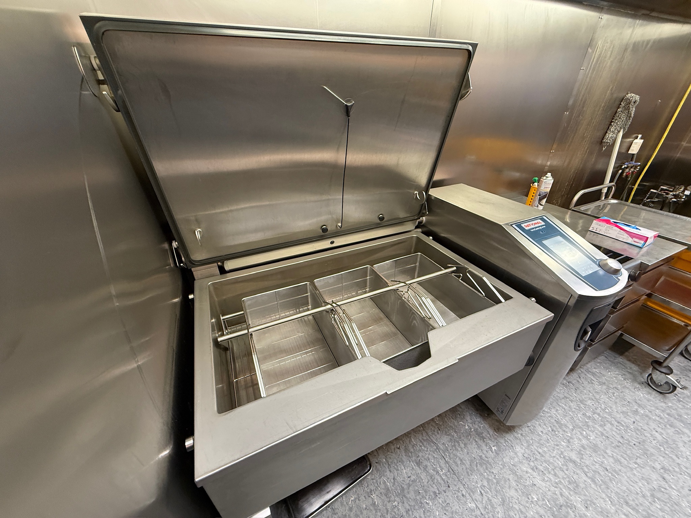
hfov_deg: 102.1
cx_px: 346
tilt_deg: -29.4
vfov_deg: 85.7
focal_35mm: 14
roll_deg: +0.2
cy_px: 259
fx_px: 279
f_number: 2.2
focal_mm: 2.22
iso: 250
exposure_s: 1/50
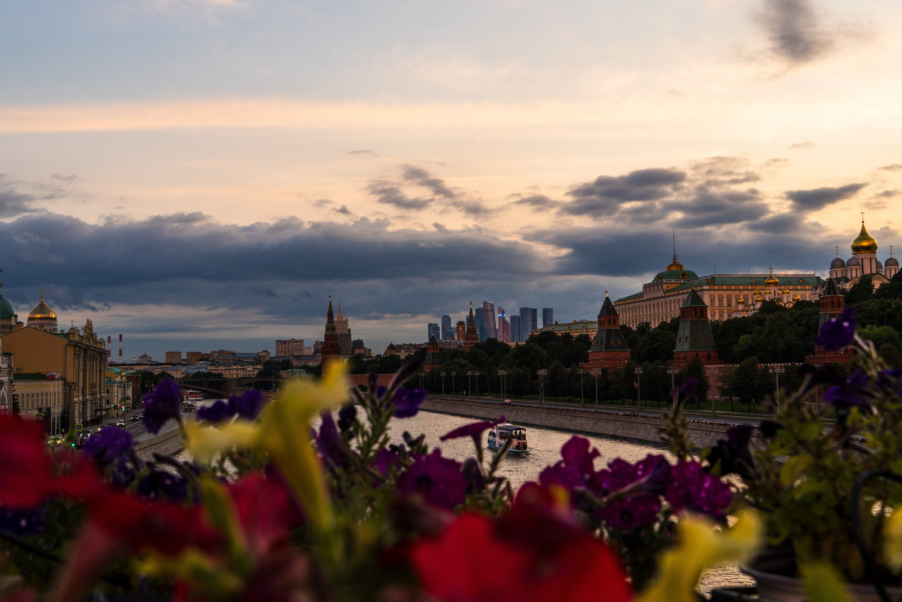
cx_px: 451
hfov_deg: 45.0
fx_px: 1090
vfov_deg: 30.9
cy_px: 301
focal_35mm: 44
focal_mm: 29
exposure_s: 1/60
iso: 250
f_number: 8
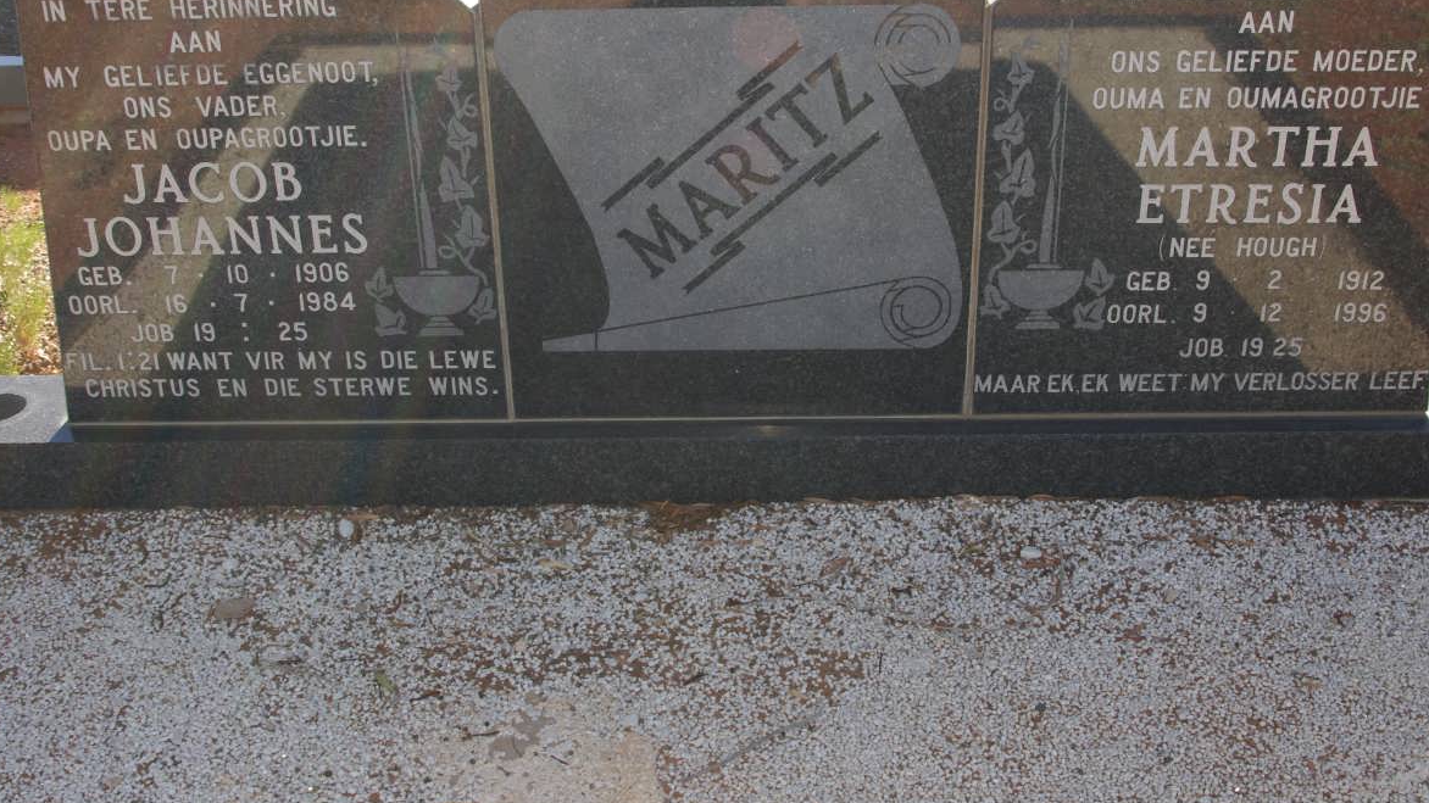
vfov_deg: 26.5
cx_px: 718
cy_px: 363
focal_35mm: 45
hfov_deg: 45.5
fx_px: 1705
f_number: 11
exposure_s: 1/60
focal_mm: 28.13
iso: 200
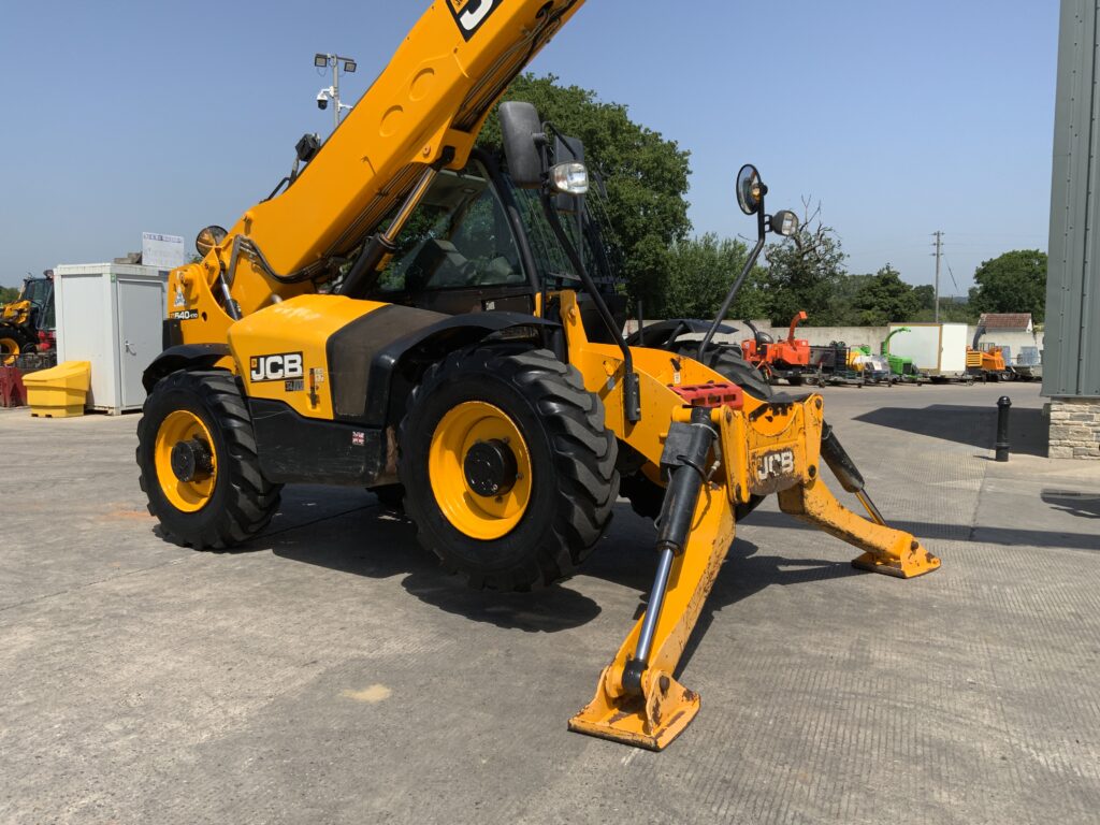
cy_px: 412
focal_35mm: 29
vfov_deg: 48.2
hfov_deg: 61.7
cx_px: 550
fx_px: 922
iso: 16
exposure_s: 1/1984
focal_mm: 3
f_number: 1.8
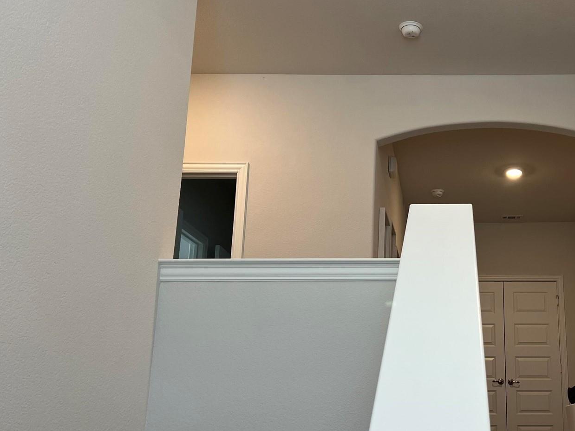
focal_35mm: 43
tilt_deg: +13.1
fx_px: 714
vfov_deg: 33.6
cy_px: 229
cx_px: 453
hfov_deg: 42.1
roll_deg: +0.3
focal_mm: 5.7
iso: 100
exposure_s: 1/120
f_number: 1.5
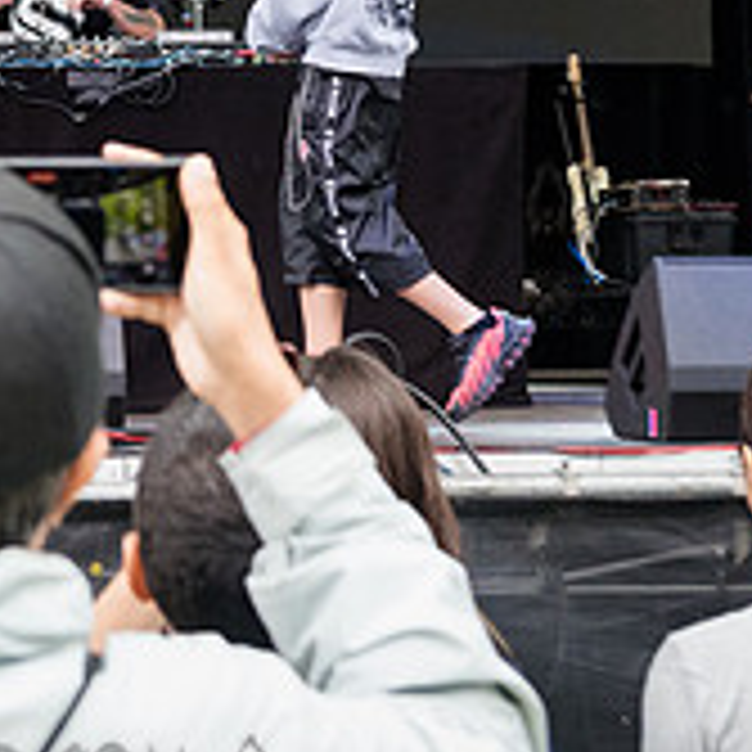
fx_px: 2876
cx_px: -4
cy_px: 17
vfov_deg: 14.7
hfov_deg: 14.6
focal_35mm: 117
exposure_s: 1/640
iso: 2000
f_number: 4.5
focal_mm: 38
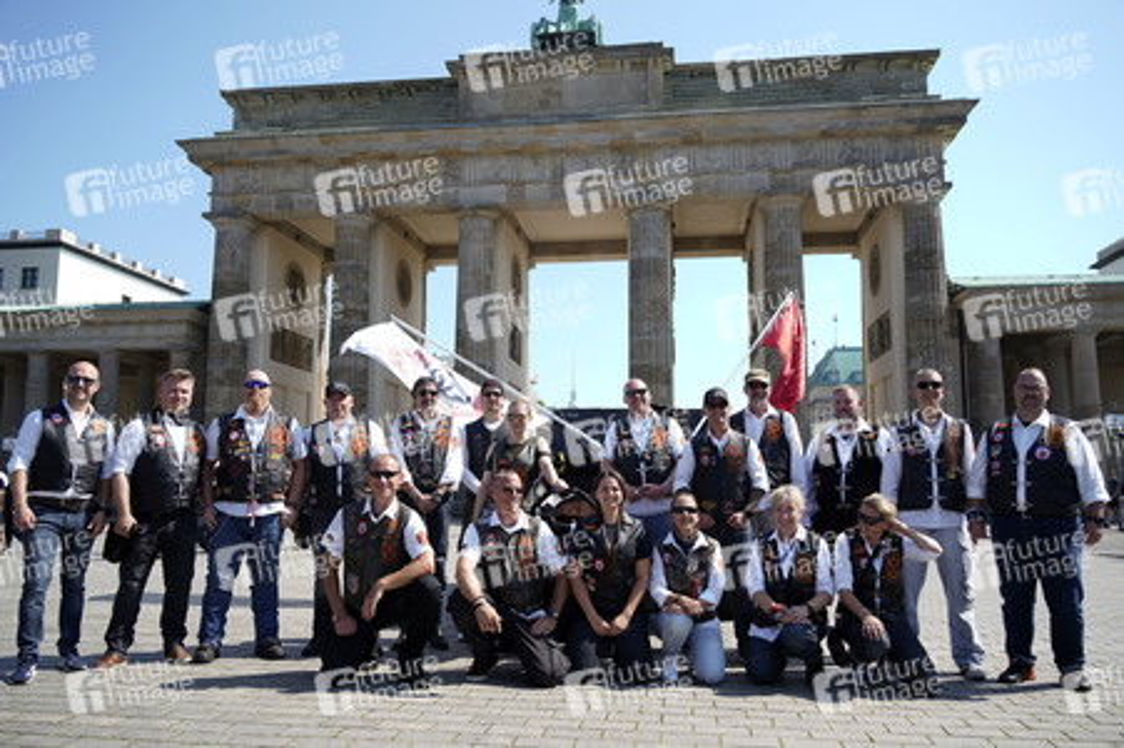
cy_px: 374
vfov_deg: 44.9
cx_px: 562
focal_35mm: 29
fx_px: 905
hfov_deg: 63.7
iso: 64
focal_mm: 29
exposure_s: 1/200
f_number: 5.6
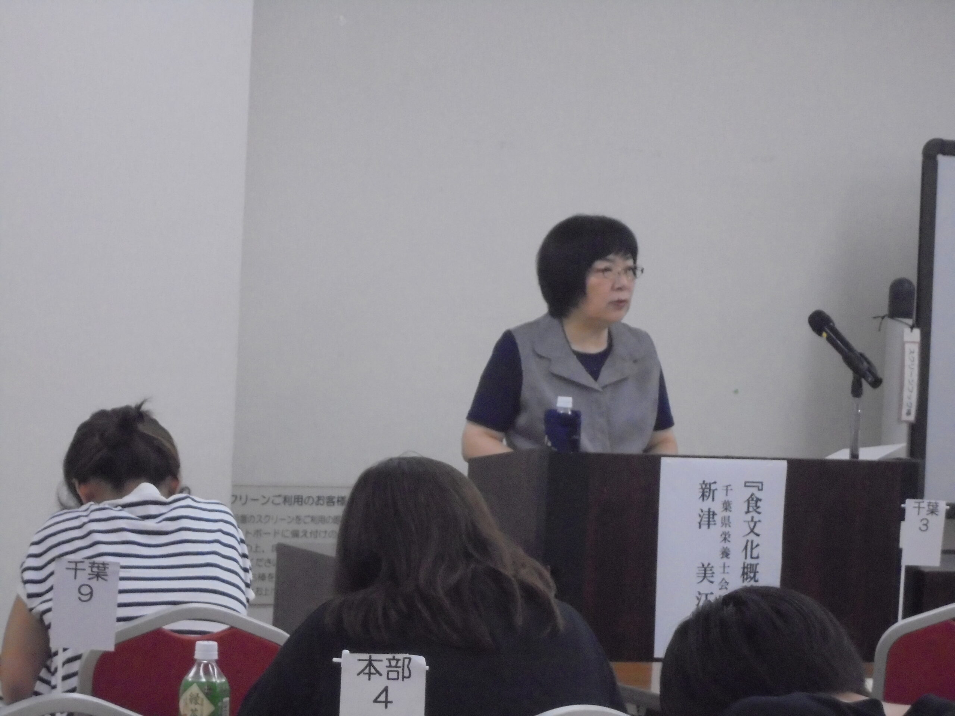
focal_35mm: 156
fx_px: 4304
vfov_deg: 9.5
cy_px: 358
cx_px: 478
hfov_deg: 12.7
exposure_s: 1/60
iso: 800
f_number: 6.5
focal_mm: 27.6
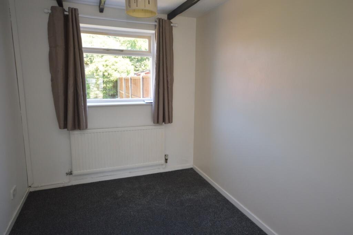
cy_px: 118
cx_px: 176
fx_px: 220
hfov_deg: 77.4
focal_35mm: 22
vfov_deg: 56.1
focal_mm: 15
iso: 450
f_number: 5
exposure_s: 1/60
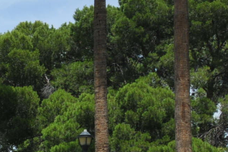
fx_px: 1058
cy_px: 193
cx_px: -280
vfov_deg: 8.1
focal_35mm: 167
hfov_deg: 10.8
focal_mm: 24
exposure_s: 1/250
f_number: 14
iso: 250
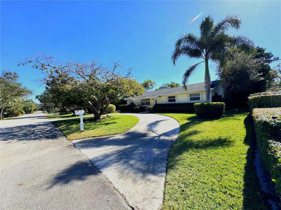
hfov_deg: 102.1
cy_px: 105
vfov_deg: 85.7
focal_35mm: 14
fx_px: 114
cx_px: 140
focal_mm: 2.22
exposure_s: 1/1256
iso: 50
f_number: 2.2
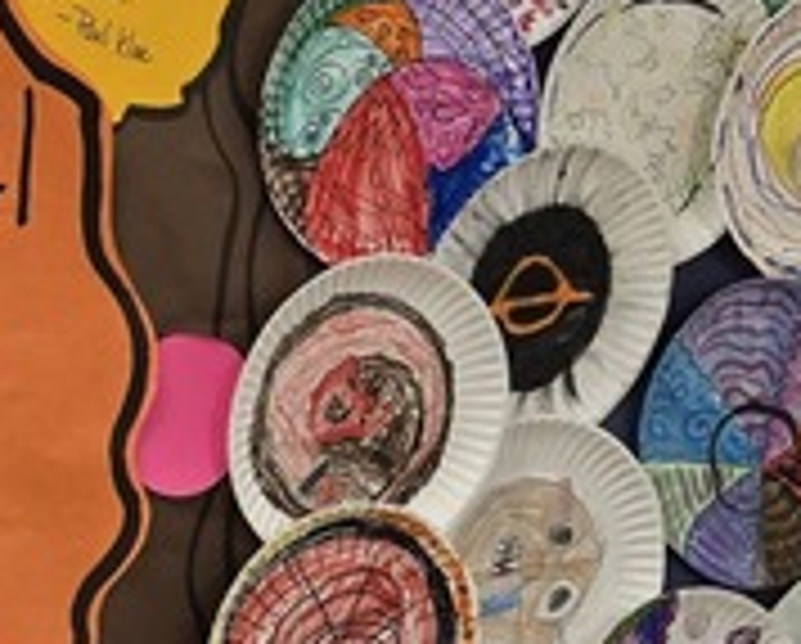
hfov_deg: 13.1
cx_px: -760
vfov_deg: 11.9
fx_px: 3063
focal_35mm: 129
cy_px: 536
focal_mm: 5.4
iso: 200
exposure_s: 1/120
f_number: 1.8
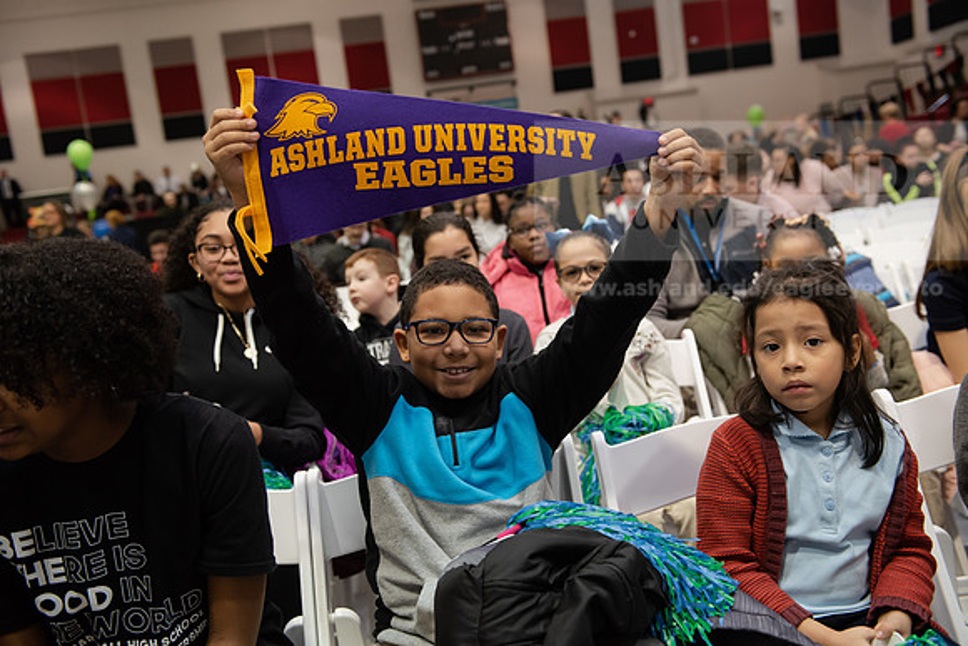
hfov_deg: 50.7
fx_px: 1022
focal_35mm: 38
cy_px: 323
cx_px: 484
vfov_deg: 35.1
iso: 1600
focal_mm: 38
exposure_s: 1/160
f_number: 4
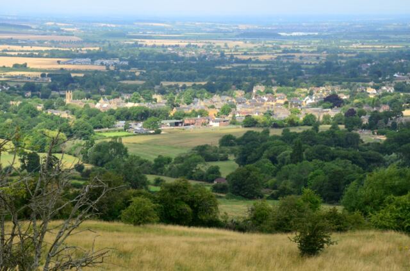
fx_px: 1056
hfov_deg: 22.0
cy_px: 136
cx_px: 205
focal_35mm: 93
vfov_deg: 14.6
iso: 200
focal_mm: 62
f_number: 16
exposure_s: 1/100
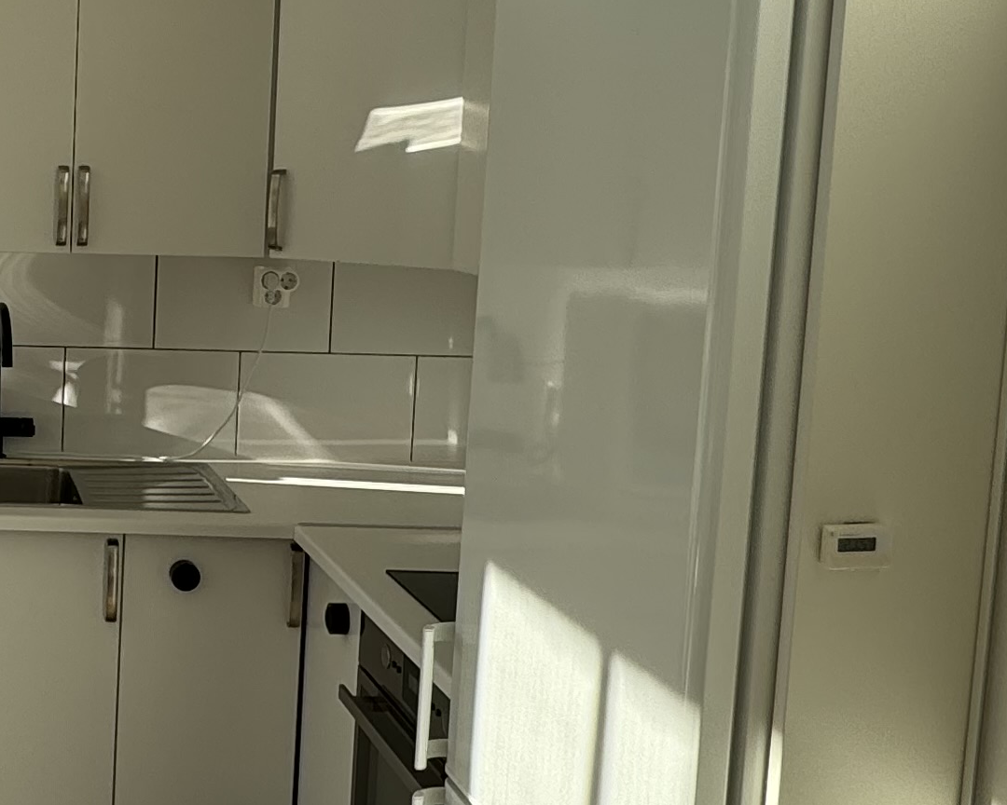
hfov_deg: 31.8
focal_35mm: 51
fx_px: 1520
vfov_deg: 29.6
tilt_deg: -5.7
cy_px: 311
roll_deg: -1.0
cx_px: -135
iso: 40
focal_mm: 2.22
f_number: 2.2
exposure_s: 1/533
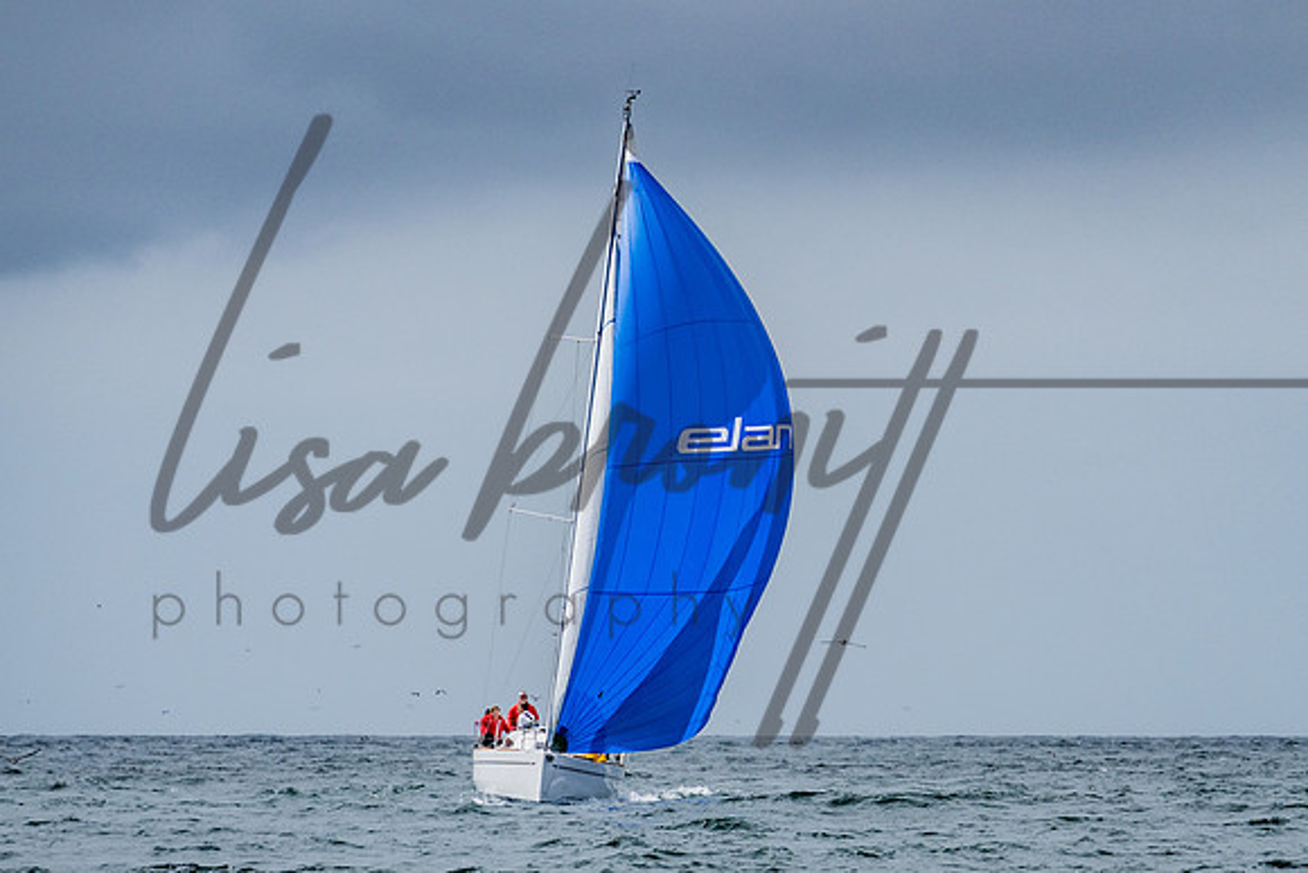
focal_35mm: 359
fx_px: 13055
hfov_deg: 5.7
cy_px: 503
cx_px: 799
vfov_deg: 3.8
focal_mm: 200
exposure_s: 1/3200
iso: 200
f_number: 6.3
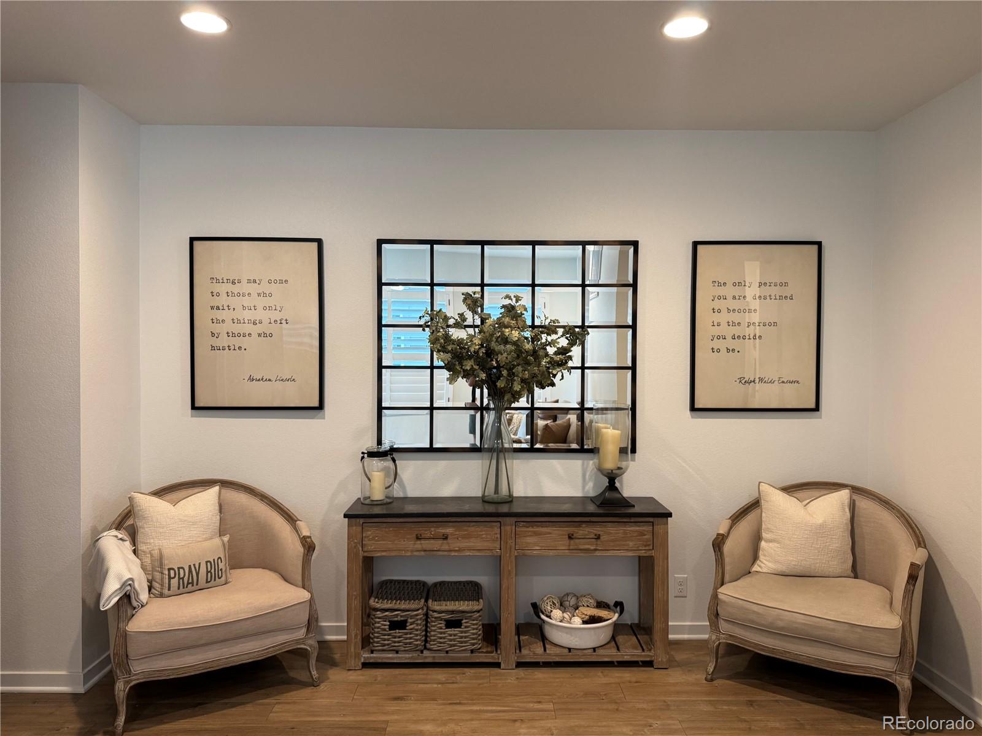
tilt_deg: -1.3
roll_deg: -0.6
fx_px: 681
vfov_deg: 56.8
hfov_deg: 71.6
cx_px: 491
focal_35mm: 24
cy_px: 368
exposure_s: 1/60
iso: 250
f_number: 1.78
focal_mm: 6.76
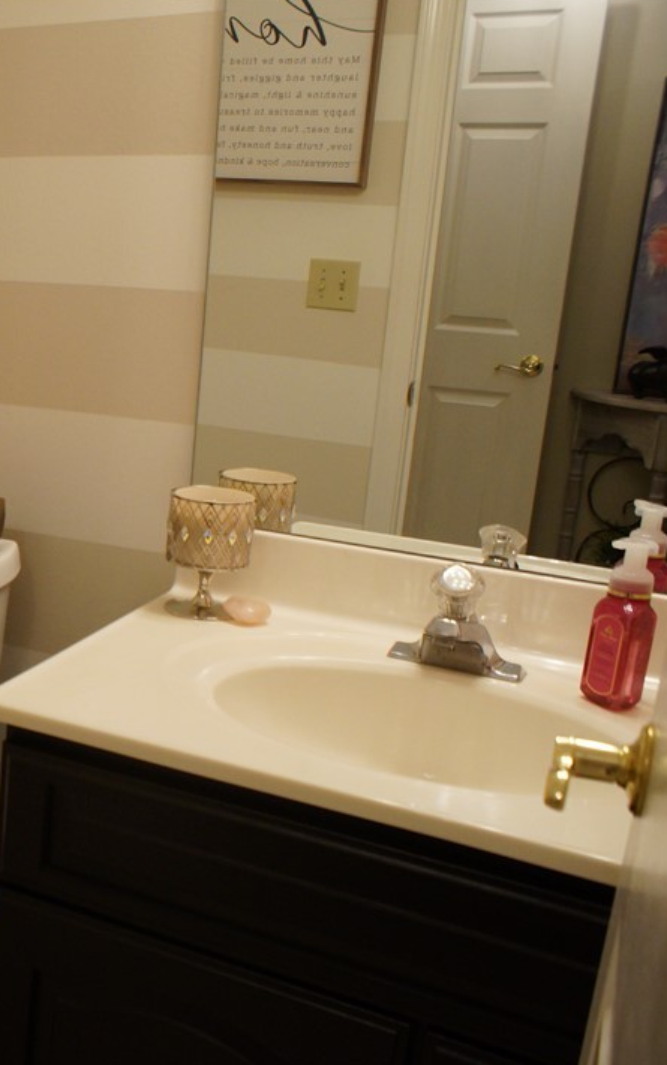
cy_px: 533
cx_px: -131
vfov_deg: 47.2
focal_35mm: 42
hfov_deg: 27.1
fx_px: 1220
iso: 1000
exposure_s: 1/160
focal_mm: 18
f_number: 4
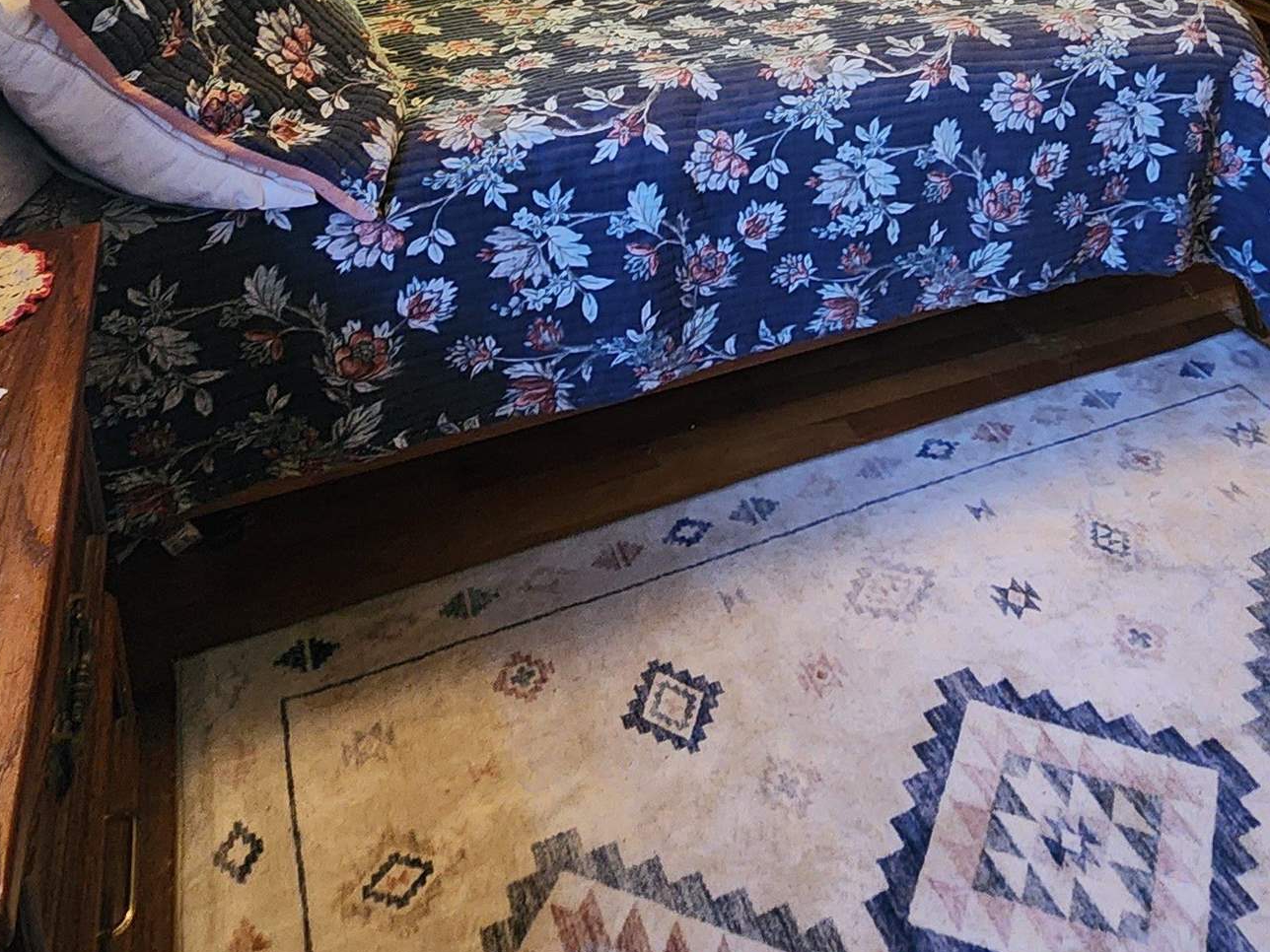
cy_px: -122
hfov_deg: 58.1
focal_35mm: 31
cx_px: 719
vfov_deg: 37.2
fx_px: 1137
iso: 640
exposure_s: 1/30
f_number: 2.2
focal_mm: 2.2
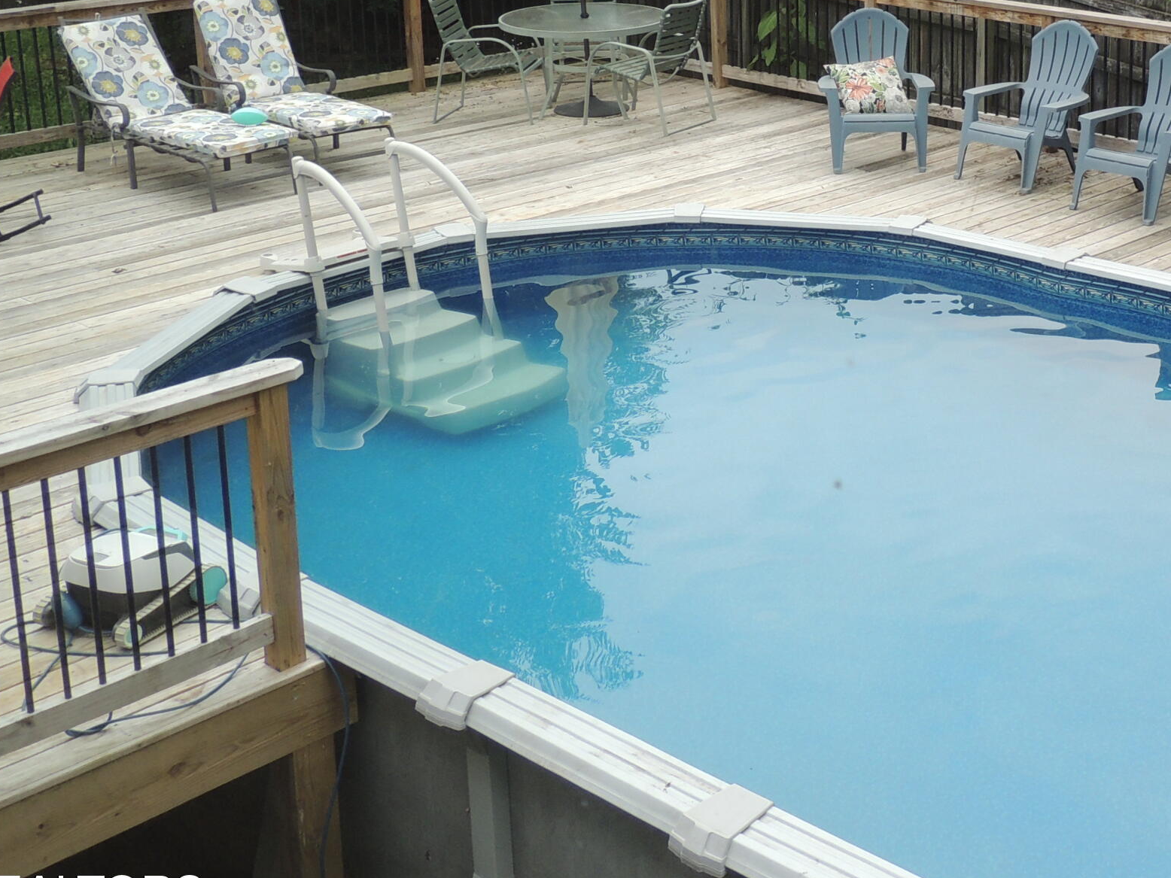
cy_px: 125
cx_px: 975
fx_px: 1827
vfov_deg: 26.3
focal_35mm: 54
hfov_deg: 34.2
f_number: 3.1
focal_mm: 4.9
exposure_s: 1/400
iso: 100
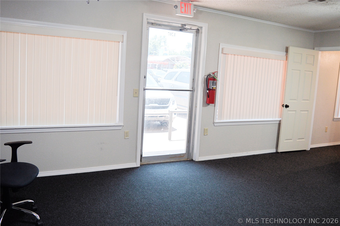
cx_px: 170
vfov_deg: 47.8
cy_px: 113
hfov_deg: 67.4
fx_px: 255
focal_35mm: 27
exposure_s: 1/60
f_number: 4
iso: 400
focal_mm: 18
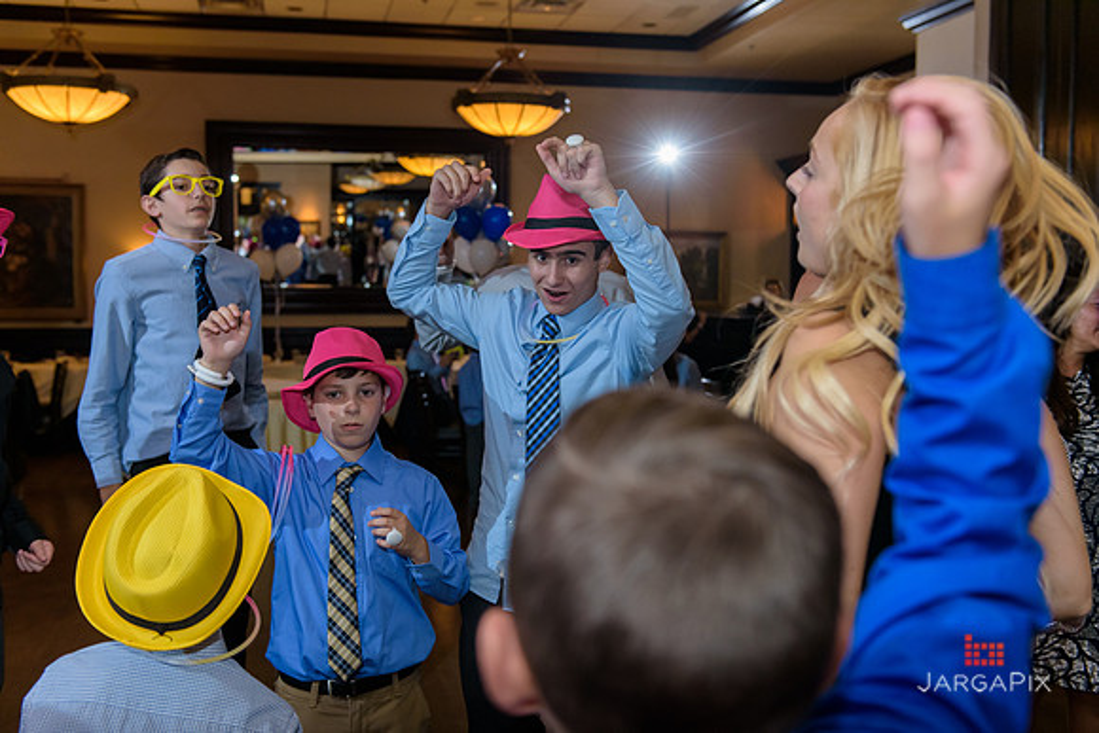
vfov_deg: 35.1
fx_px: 1160
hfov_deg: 50.7
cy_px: 366
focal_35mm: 38
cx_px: 550
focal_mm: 38
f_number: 3.2
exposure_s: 1/125
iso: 1600
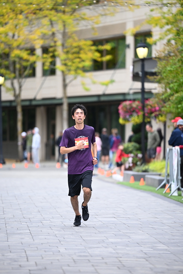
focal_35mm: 200
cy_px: 137
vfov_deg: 10.3
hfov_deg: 6.9
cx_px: 92
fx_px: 1524
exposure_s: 1/2000
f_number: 2.8
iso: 1000
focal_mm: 200
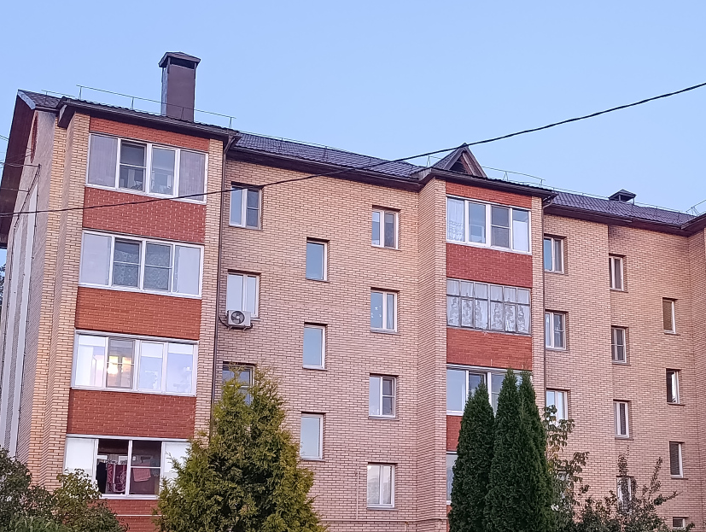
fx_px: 1124
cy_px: 328
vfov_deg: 26.6
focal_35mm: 55
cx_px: 534
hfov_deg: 34.1
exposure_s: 1/50
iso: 1250
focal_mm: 6.11
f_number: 1.7
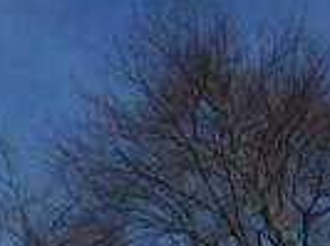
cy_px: 651
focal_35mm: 193
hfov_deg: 9.6
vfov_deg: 7.1
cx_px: 665
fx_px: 1835
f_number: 6.8
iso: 125
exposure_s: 1/1000
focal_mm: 4.5
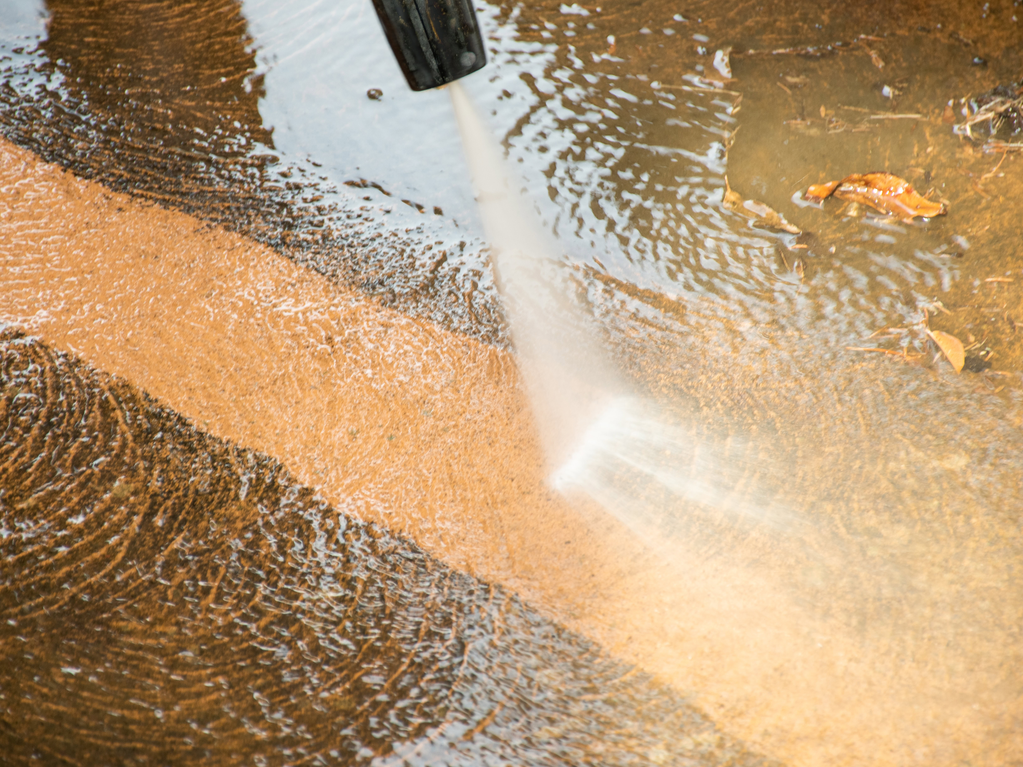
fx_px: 6265
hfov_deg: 9.3
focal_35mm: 212
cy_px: 383
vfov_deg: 7.0
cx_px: 485
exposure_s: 1/160
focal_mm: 130
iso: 200
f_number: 5.6
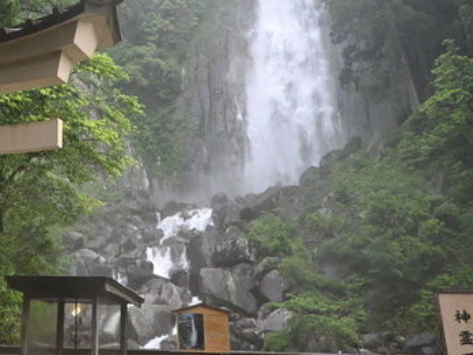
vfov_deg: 26.6
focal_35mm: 54
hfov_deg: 33.5
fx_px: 738
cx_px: 39
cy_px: 74
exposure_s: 1/4000
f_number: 3.5
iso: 3600
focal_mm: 16
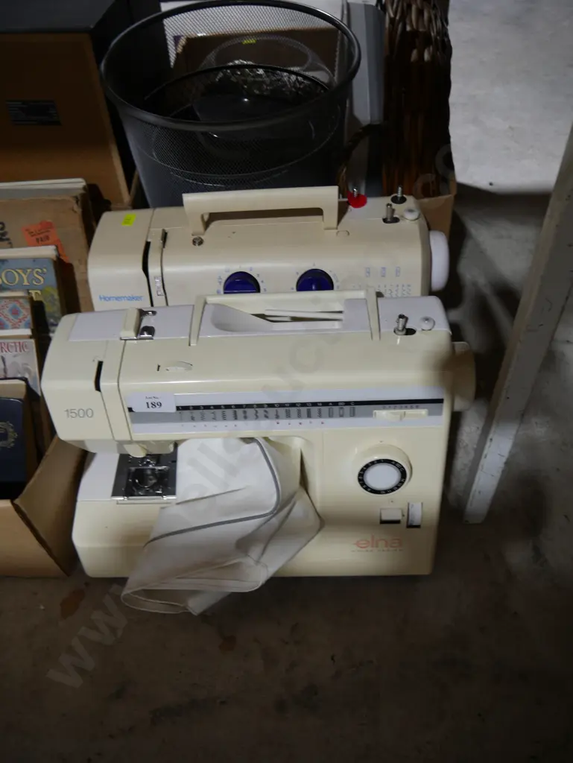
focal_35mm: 28
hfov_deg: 49.8
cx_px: 286
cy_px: 382
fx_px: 617
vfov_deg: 63.4
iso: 200
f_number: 3.5
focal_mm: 14
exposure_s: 1/60
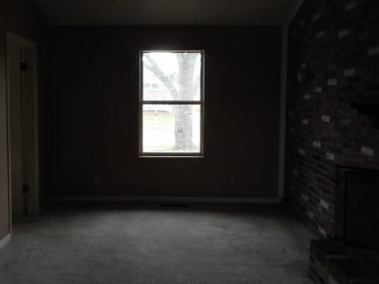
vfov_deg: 41.7
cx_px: 159
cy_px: 121
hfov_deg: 53.7
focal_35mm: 34
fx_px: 372
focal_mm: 4.5
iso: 110
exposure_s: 1/30
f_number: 3.7
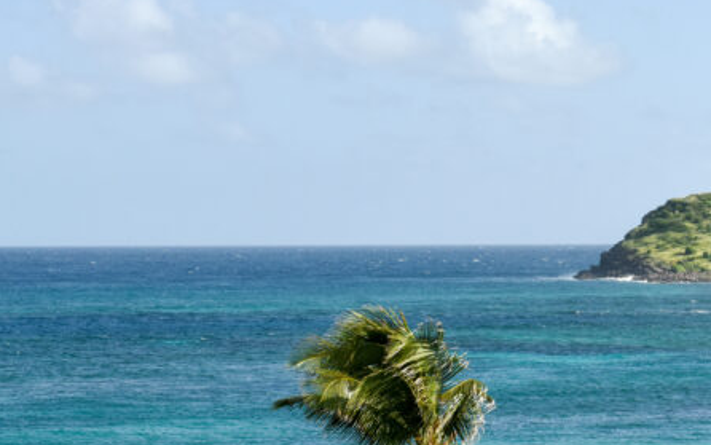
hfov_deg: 15.8
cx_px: 622
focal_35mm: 131
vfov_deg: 10.0
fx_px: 2539
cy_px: 219
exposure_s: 1/400
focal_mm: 56
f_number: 16
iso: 400
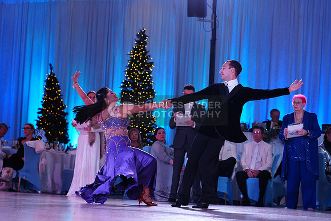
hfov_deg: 19.5
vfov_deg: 13.0
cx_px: 166
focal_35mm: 105
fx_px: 966
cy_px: 110
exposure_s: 1/400
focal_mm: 105
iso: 2500
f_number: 4
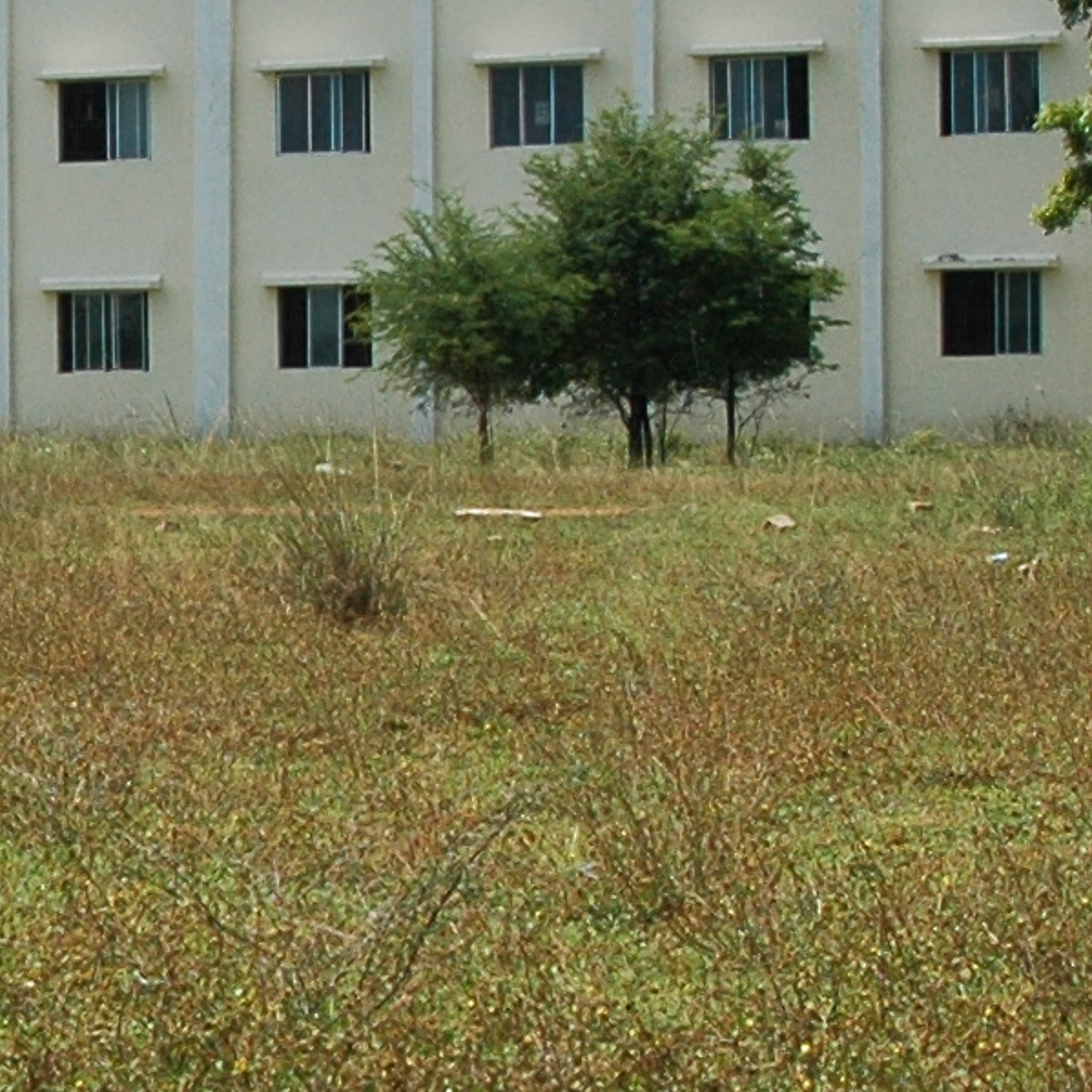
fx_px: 6389
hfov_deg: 9.6
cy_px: 616
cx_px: -365
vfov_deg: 9.8
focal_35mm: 179
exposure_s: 1/320
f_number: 10
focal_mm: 28
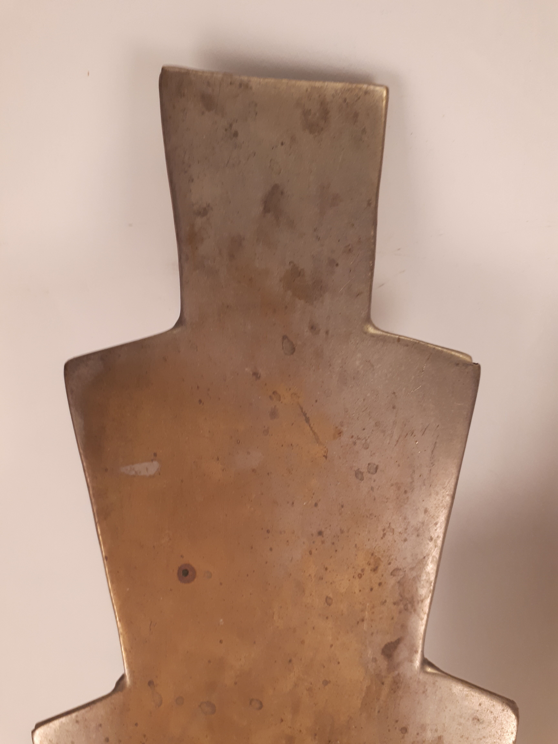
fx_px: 580
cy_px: 372
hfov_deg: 51.4
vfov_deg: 65.3
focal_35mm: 27
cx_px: 279
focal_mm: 3.6
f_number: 1.9
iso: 125
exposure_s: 1/33
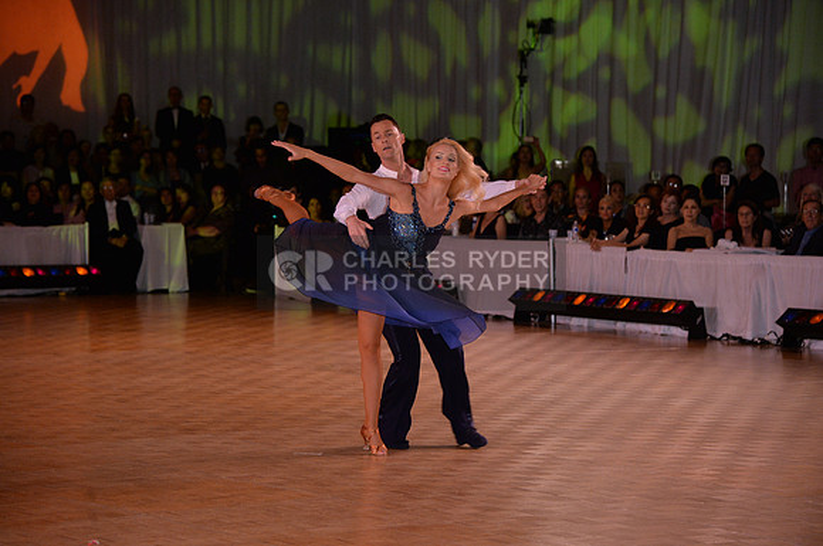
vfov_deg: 11.4
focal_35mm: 120
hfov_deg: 17.1
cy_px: 273
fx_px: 2739
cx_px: 412
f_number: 4
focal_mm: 120
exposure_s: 1/250
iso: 1600
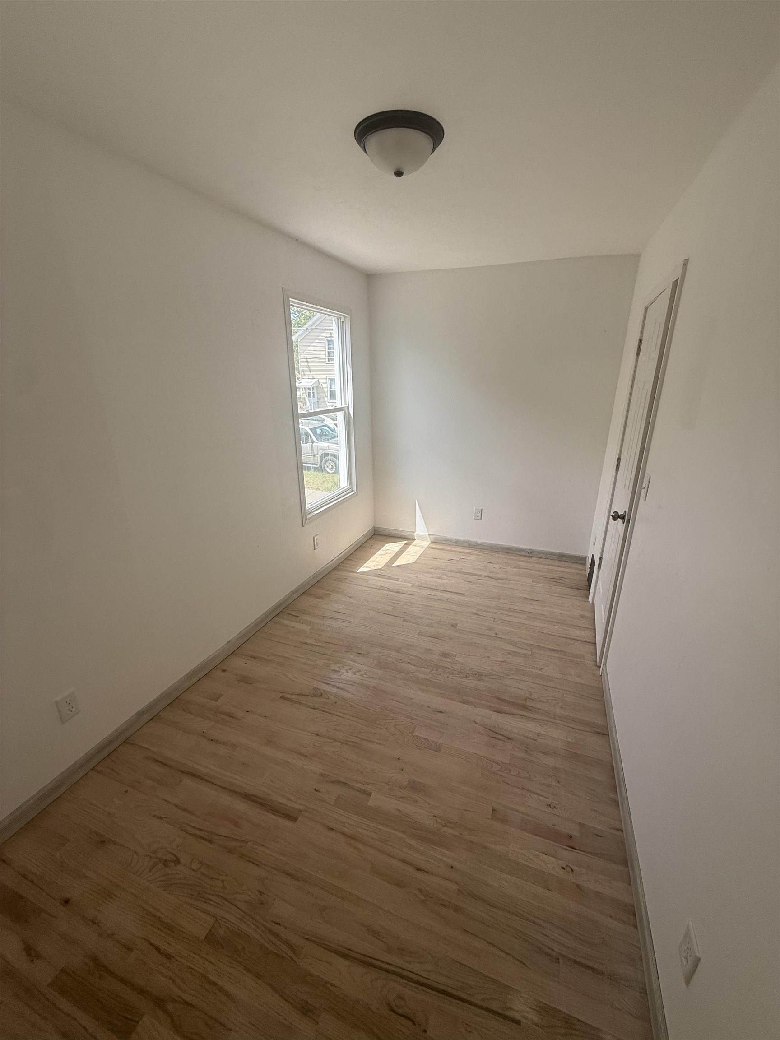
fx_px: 421
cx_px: 390
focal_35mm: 14
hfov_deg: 85.7
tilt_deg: -18.2
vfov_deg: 102.1
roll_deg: -1.3
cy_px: 520
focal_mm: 2.22
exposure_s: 1/436
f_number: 2.2
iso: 50
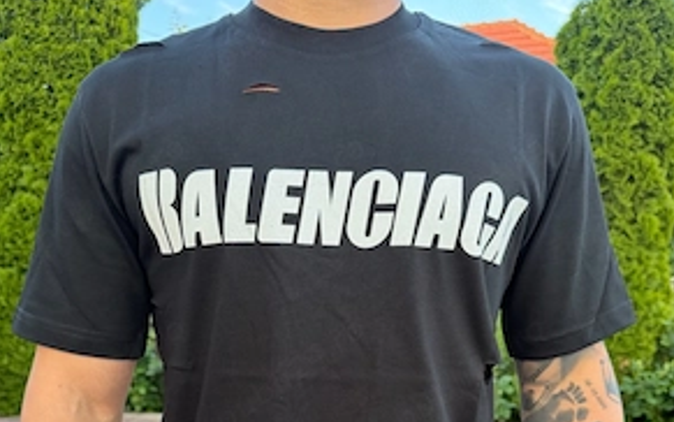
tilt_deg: -15.1
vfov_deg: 33.7
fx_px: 643
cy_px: 403
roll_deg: -1.0
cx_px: 336
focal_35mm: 35
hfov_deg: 55.3
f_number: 1.78
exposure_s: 1/121
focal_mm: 6.76
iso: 160
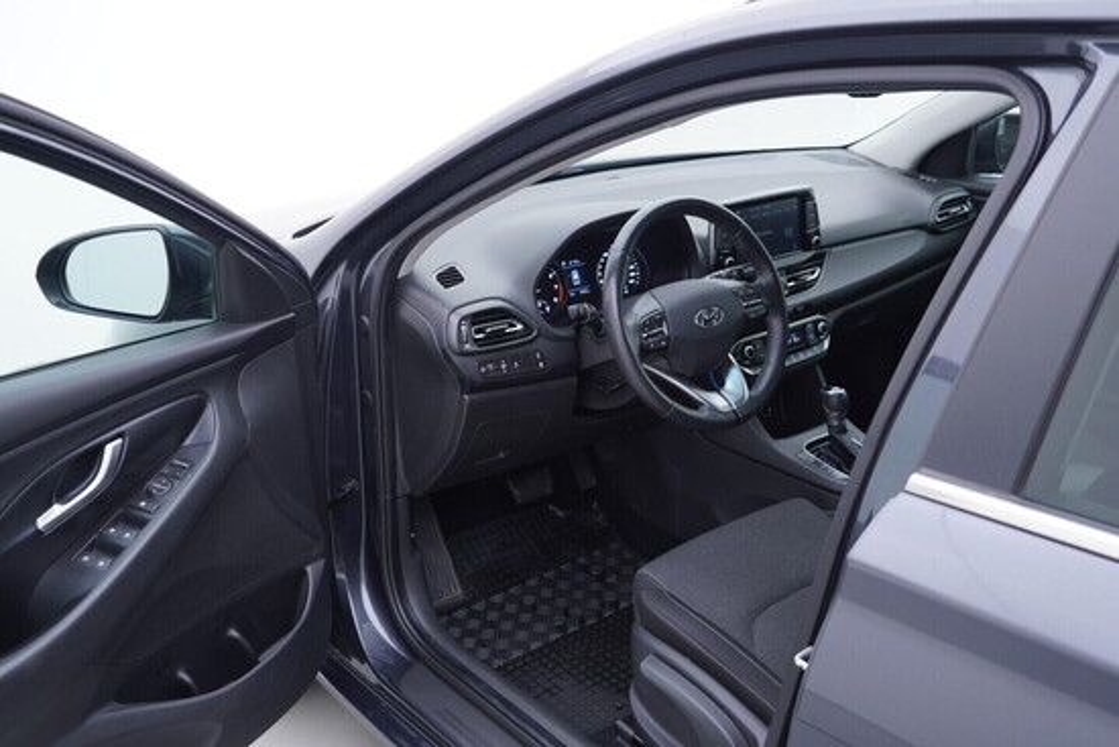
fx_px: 1119
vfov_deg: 36.9
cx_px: 560
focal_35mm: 36
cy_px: 374
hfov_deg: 53.1
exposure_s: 1/40
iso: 125
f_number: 2.8
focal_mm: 24
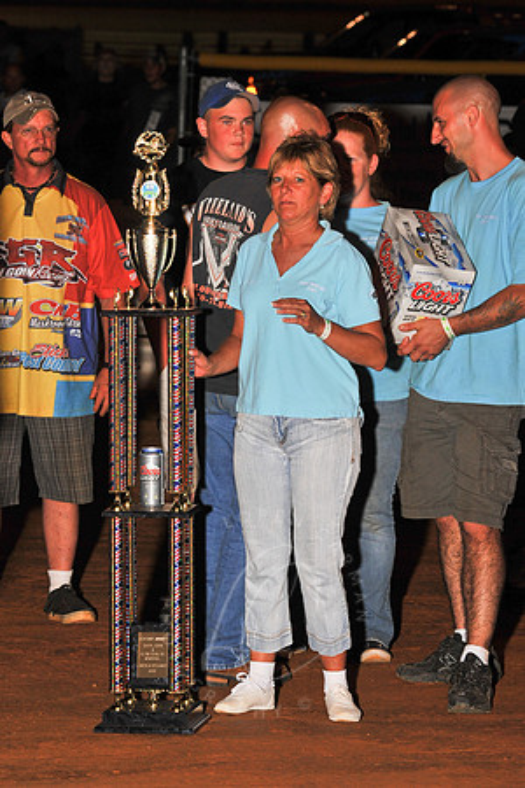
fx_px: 2625
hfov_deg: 11.4
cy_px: 394
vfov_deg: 17.1
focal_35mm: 120
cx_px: 262
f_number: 7.1
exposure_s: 1/320
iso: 500
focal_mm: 120
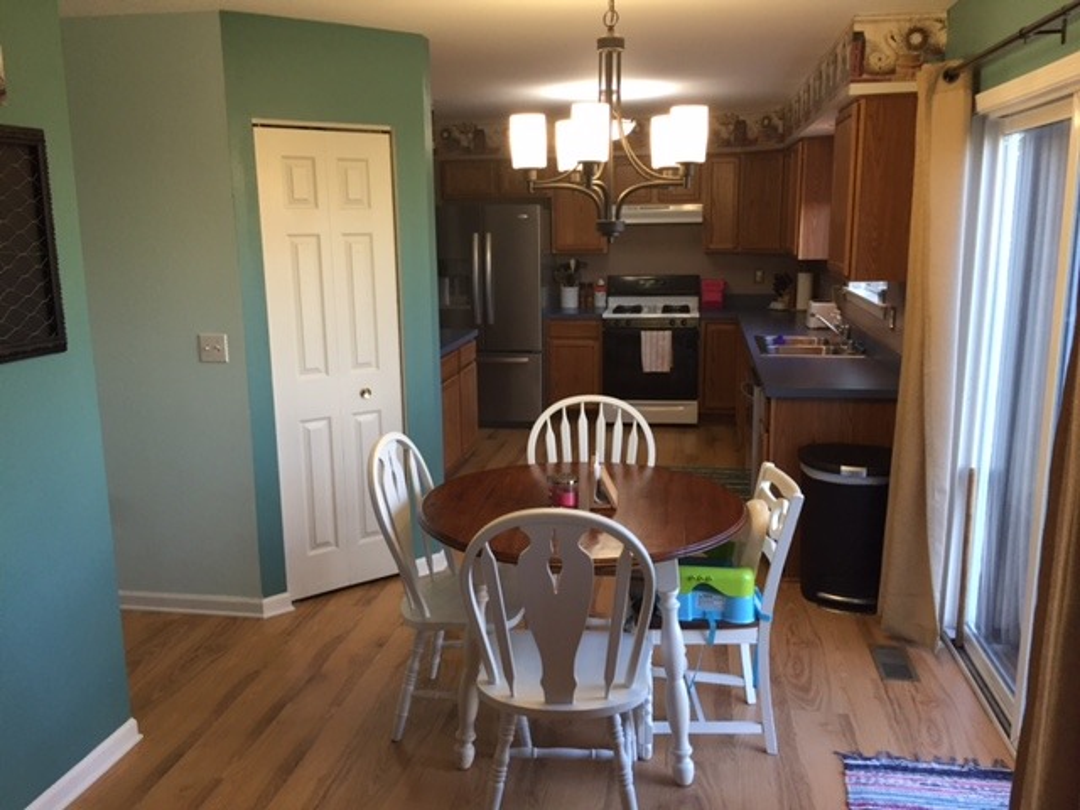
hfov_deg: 61.7
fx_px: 905
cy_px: 405
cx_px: 540
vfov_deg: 48.2
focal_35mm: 29
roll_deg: +1.1
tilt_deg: -12.5
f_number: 2.2
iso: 50
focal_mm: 4.15
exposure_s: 1/30
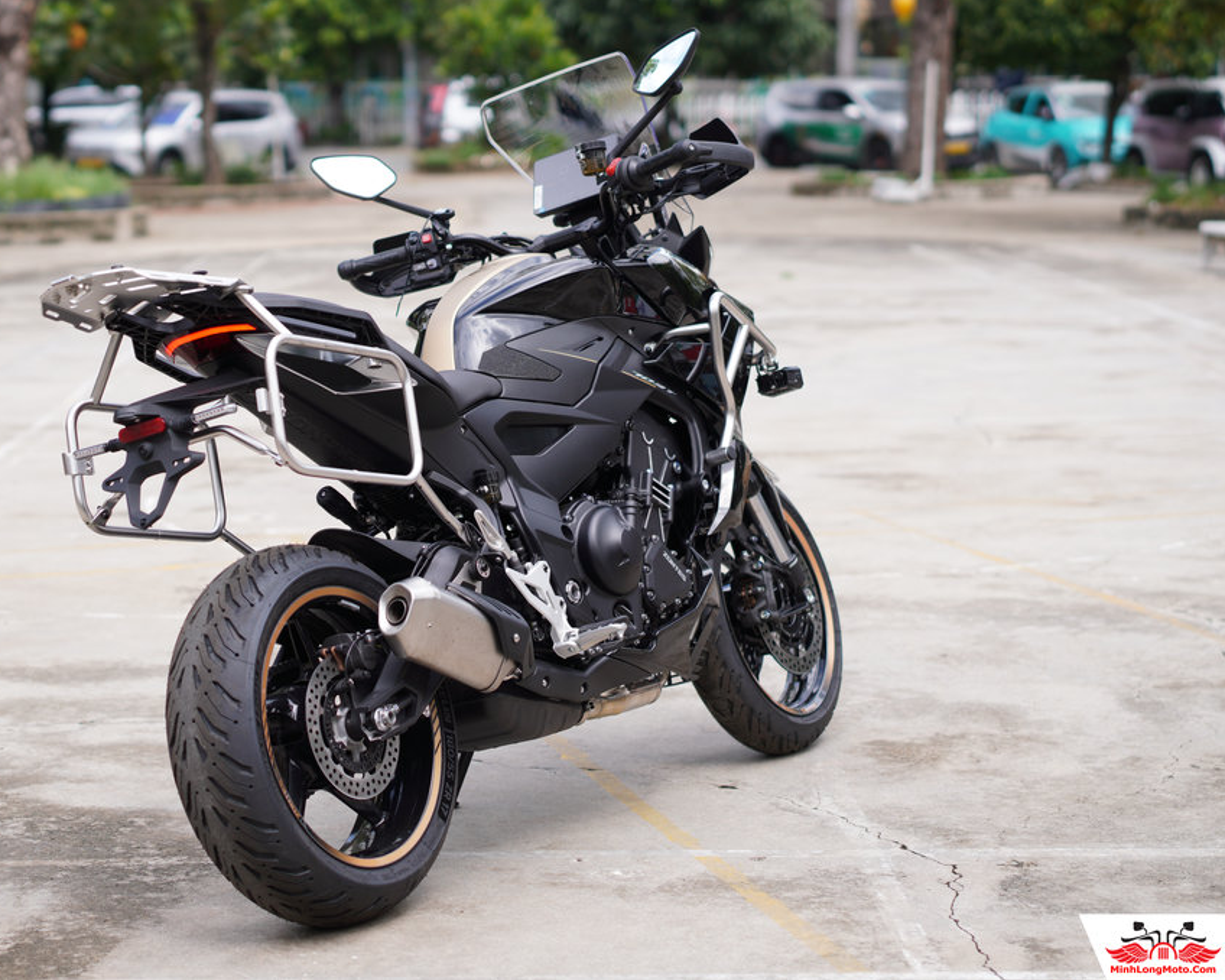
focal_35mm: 85
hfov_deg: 22.5
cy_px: 488
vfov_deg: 18.1
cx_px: 487
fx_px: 3081
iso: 100
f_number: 1.8
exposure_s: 1/1600
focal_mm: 50
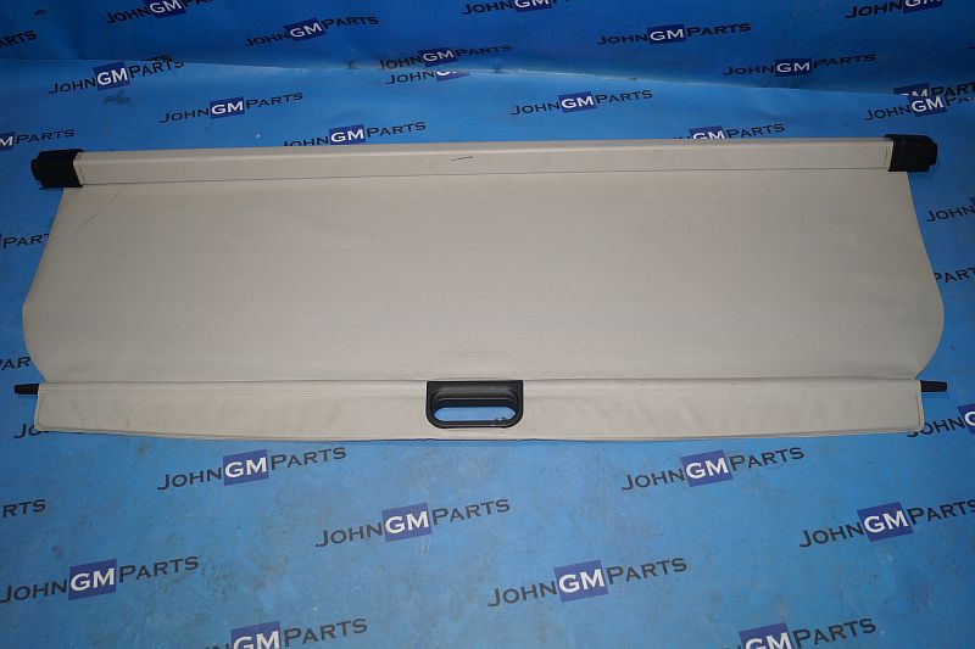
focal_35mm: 36
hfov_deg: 53.1
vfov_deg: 36.9
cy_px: 324
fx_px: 975
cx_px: 488
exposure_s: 1/160
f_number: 4
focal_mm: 24
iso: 400
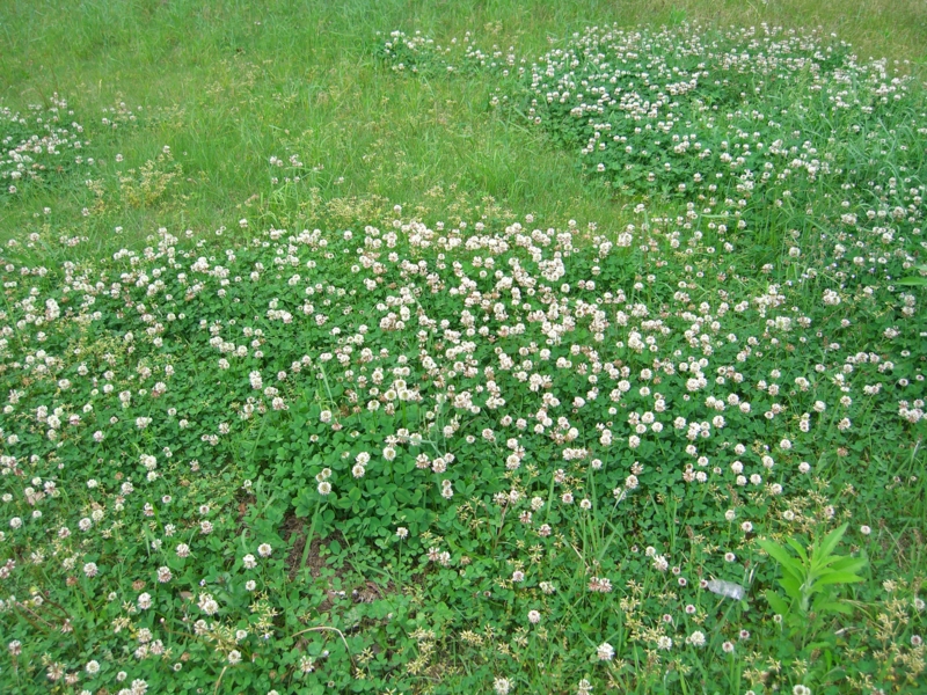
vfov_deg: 37.7
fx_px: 1018
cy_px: 348
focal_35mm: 38
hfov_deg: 49.0
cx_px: 464
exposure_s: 1/100
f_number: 2.8
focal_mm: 7.9
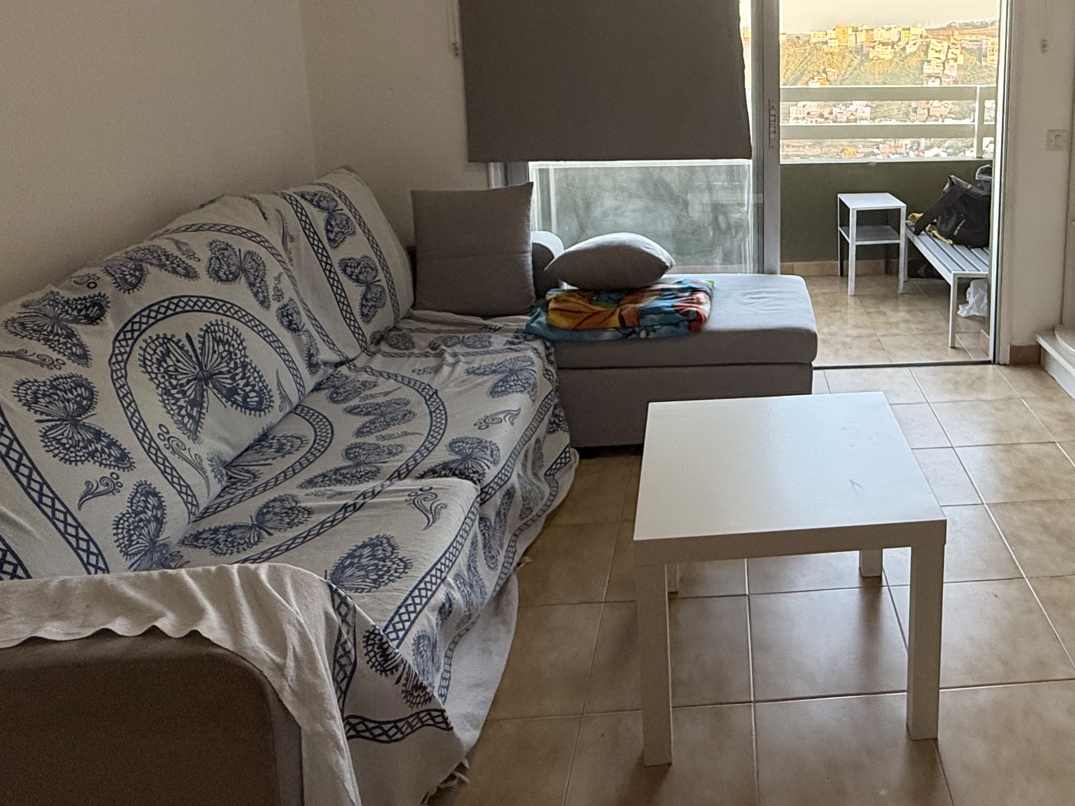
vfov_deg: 46.1
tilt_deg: -10.4
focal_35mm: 29
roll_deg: +0.0
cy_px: 178
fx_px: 901
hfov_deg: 58.5
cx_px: 805
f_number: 2.2
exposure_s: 1/99
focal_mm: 2.22
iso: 125
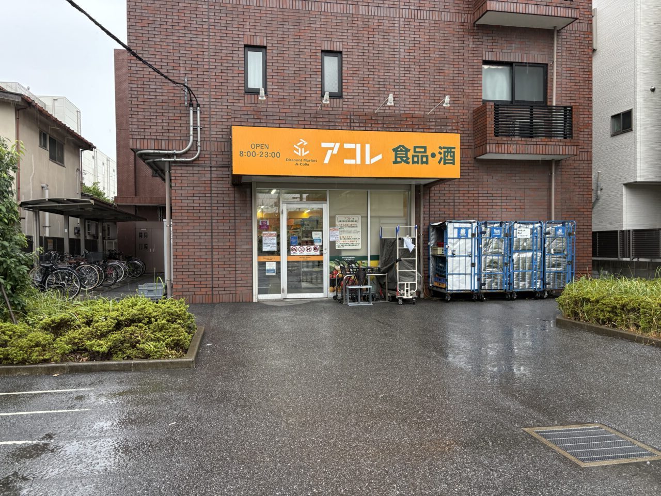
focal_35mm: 26
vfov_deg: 53.1
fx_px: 496
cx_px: 330
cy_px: 248
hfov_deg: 67.3
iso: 100
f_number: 1.6
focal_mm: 5.96
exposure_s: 1/243
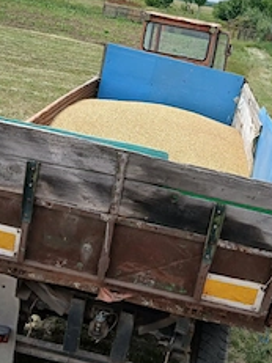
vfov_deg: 41.8
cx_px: 153
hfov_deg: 32.1
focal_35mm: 45
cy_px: 135
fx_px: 472
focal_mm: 3.98
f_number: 1.8
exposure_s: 1/833
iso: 20
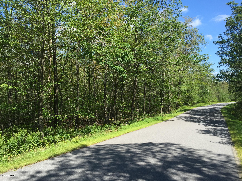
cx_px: 121
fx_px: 203
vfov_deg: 48.2
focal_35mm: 29
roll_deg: -2.0
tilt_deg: -1.9
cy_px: 90
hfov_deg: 61.7
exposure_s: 1/898
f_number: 2.2
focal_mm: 4.15
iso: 32
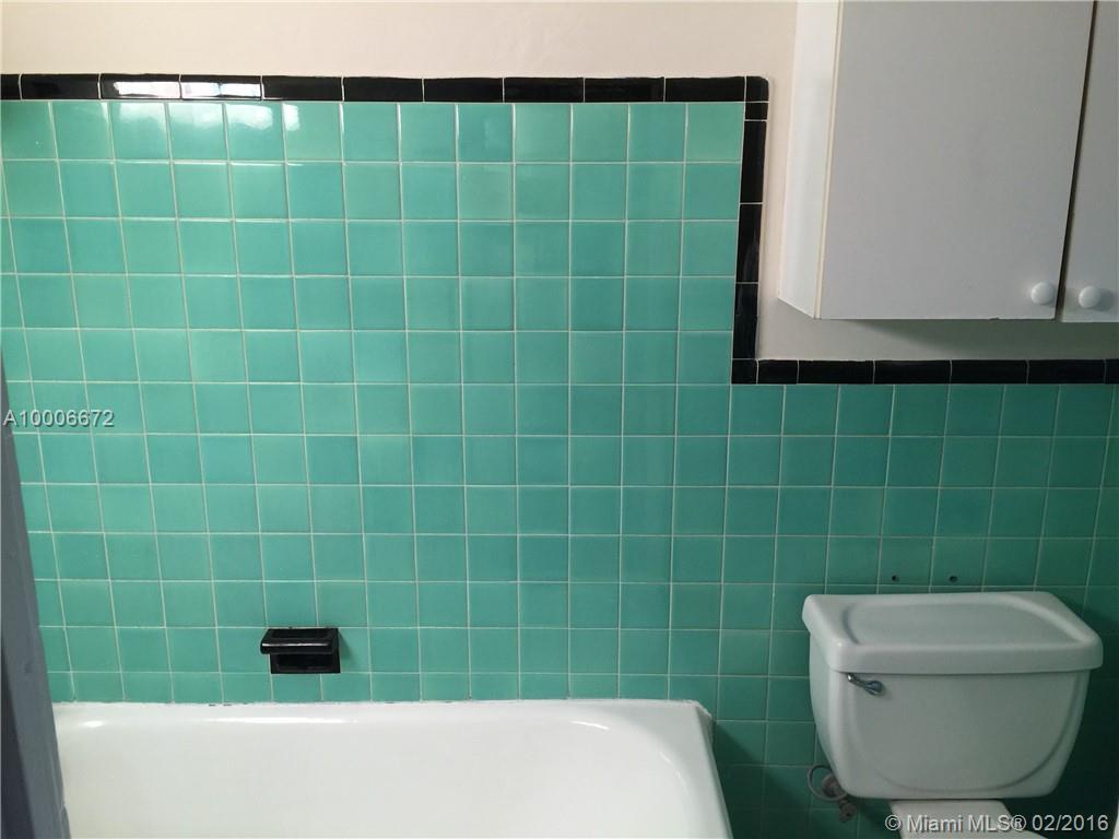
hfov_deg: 61.7
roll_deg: -0.4
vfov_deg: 48.2
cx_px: 560
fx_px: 937
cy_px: 420
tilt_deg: -14.6
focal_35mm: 29
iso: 64
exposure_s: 1/15
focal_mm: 4.15
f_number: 2.2
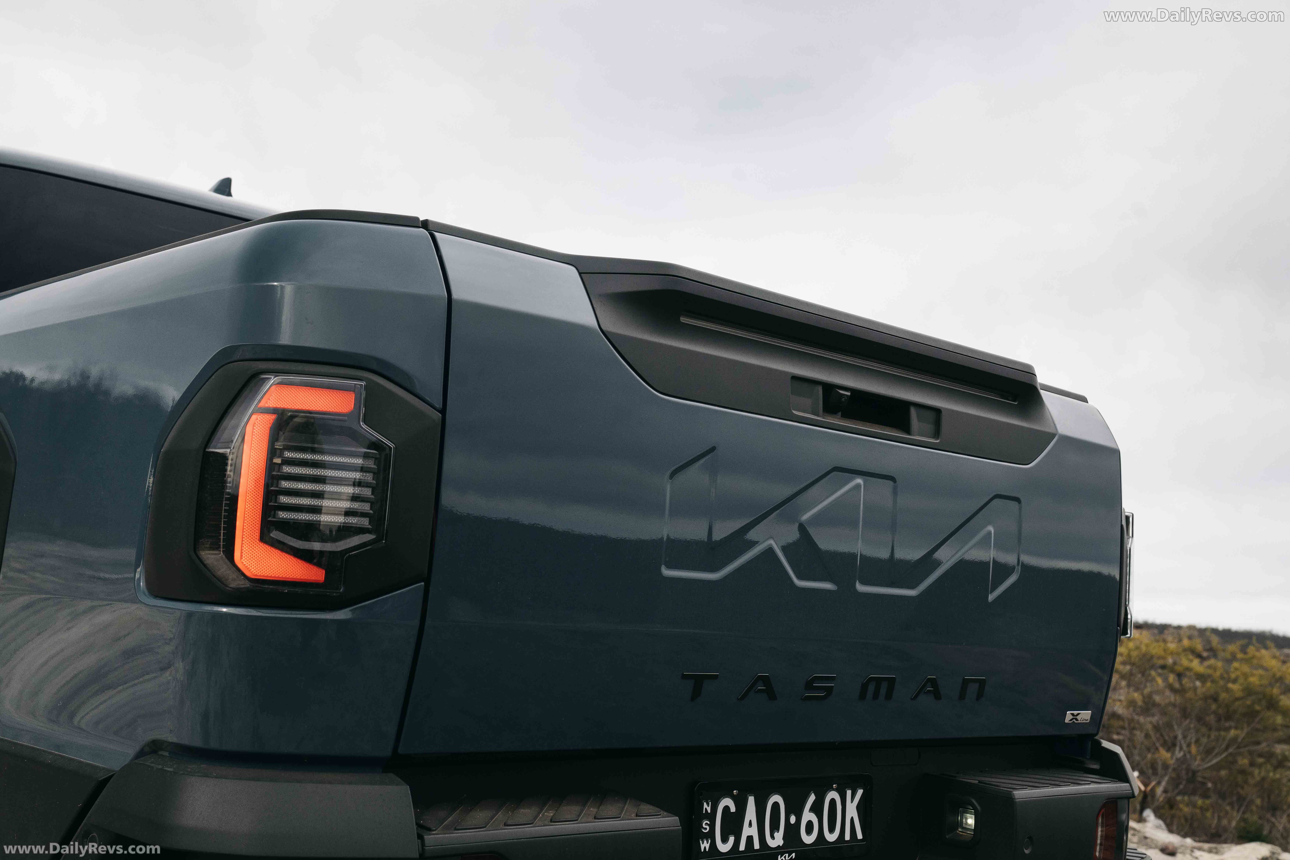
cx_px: 645
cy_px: 430
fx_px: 1397
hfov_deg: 49.6
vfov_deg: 34.2
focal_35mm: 39
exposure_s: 1/400
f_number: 7.1
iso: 800
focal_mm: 39
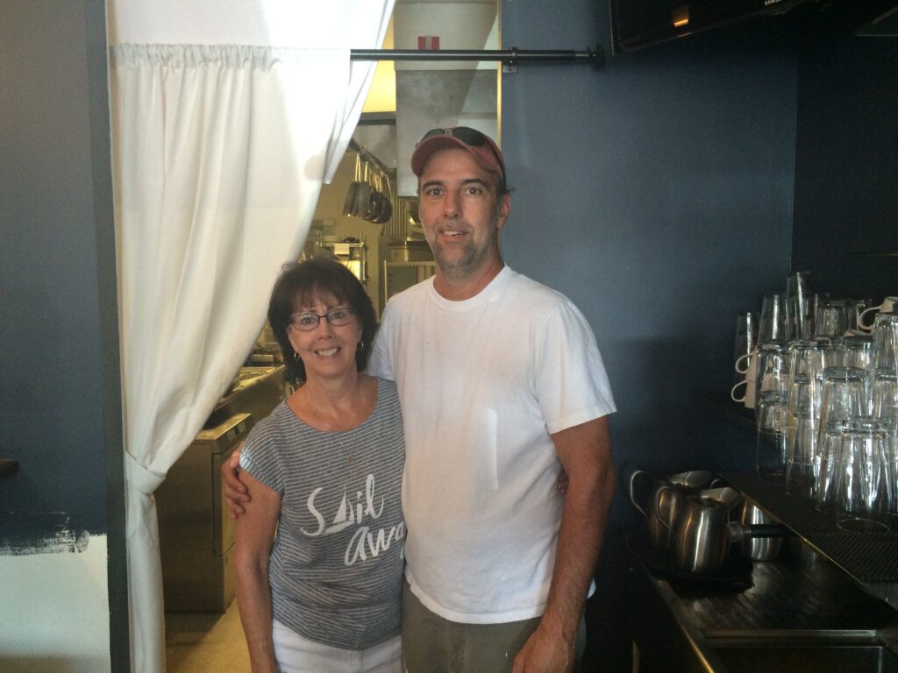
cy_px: 336
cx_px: 449
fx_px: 752
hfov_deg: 61.7
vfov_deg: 48.2
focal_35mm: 29
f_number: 2.2
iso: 250
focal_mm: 4.15
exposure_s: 1/30
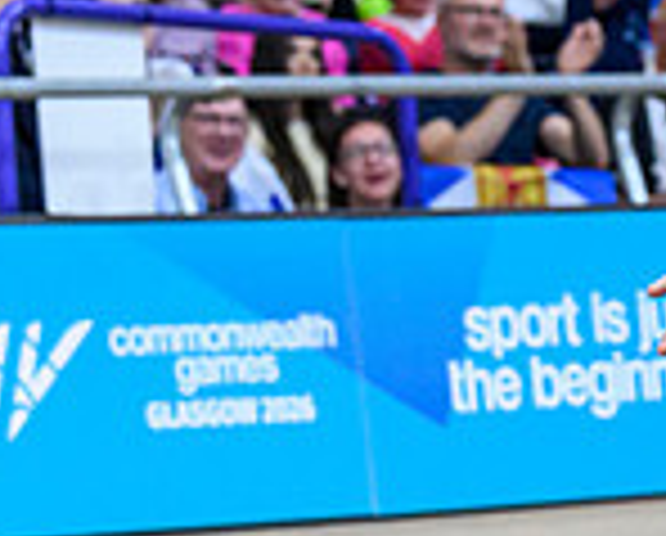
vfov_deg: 4.5
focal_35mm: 339
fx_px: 6695
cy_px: 822
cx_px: 1687
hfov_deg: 5.5
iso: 4000
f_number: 3.5
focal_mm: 70
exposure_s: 1/2500
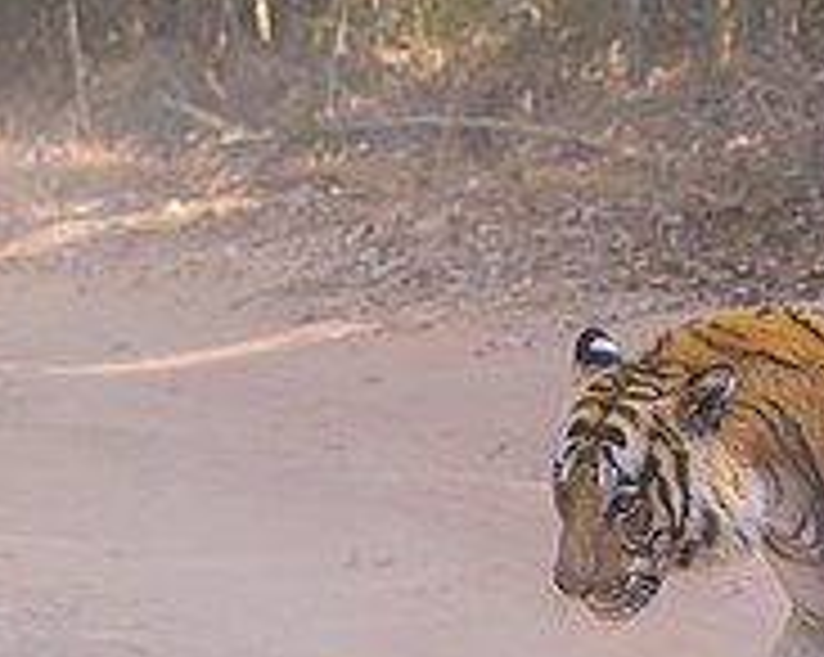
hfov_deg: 3.0
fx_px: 15664
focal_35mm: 643
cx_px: 924
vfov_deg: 2.4
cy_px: 539
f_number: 5.6
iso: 4000
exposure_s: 1/1250
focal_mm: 180
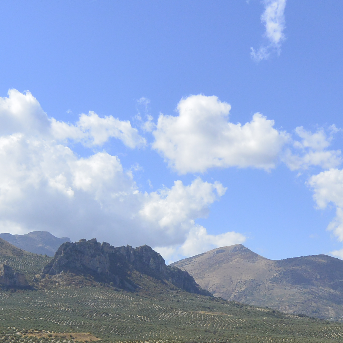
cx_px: 238
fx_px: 717
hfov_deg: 26.7
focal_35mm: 64
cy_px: 258
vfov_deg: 26.5
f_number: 5
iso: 160
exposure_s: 1/1250
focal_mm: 10.5
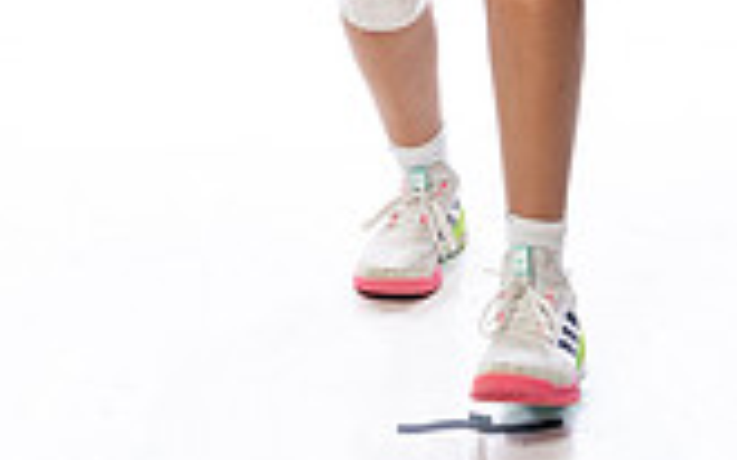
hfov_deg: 15.0
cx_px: 478
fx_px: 2791
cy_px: -505
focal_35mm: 139
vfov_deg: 8.8
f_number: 5.6
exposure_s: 1/250
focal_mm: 50
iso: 640
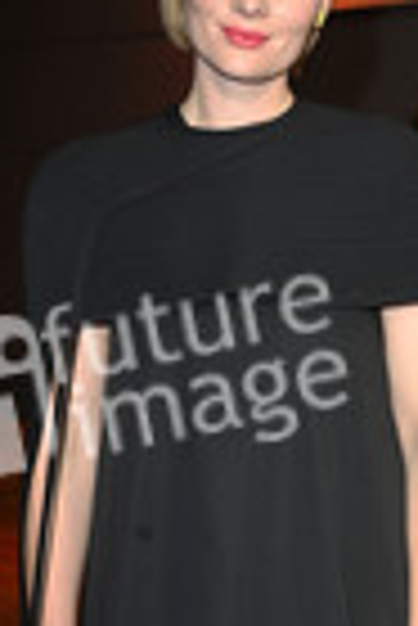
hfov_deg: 14.9
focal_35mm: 92
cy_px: 608
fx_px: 1598
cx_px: 247
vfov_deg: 21.4
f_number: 5.6
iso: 1000
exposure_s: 1/40
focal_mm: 32
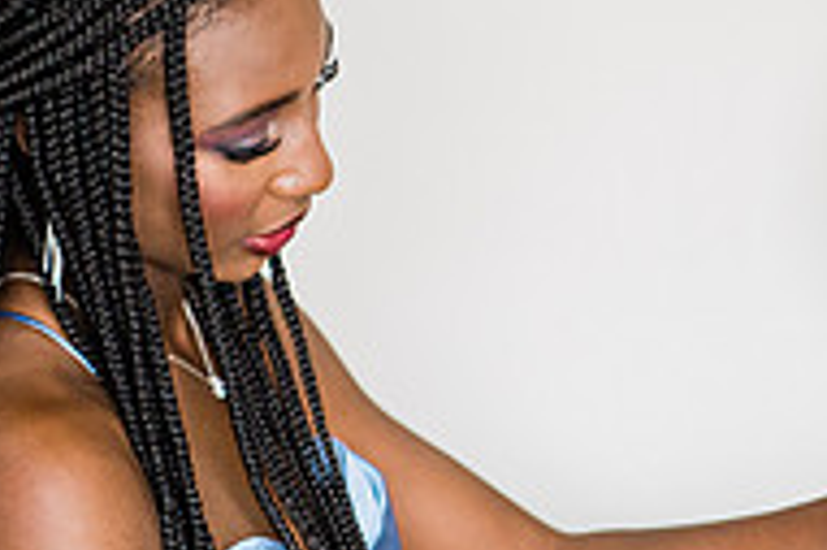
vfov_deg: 5.3
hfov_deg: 7.9
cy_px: 487
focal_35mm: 258
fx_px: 5922
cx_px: 979
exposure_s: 1/160
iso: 400
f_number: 2.2
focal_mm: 85
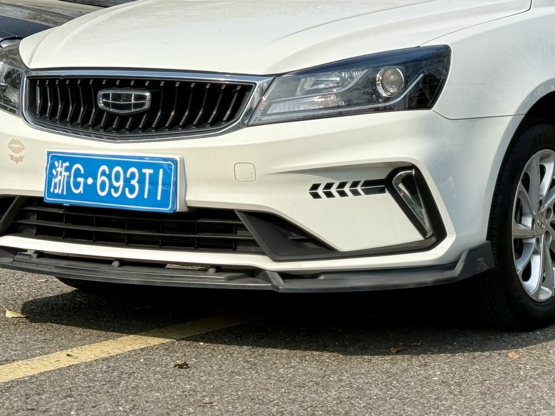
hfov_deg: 17.0
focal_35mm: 115
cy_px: -68
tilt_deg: +2.2
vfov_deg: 12.6
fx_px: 1844
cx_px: 423
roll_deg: +0.1
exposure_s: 1/3891
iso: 64
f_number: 1.78
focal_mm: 6.76
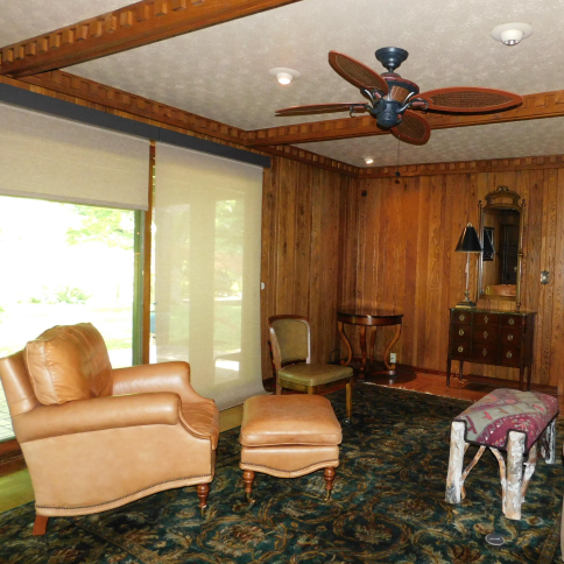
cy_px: 280
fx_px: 516
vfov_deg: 57.3
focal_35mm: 28
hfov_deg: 56.4
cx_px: 361
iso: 400
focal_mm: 4
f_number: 3
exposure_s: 1/30
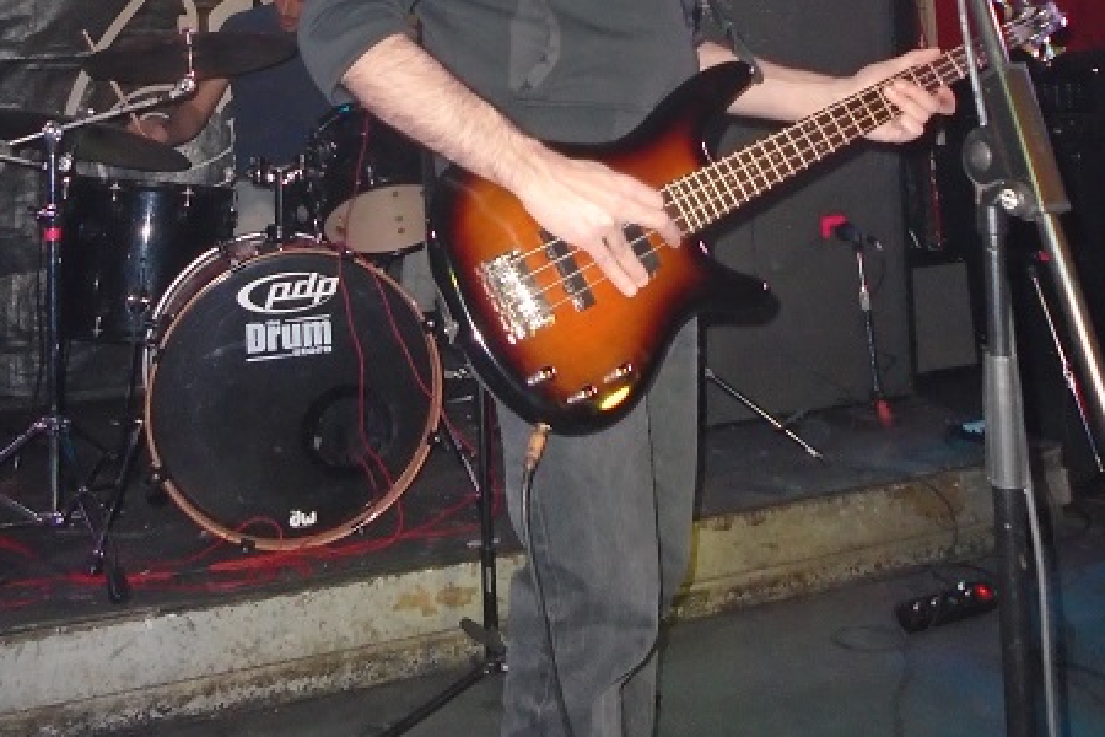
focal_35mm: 40
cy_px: -32
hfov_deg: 48.5
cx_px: 540
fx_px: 1228
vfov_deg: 30.6
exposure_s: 1/30
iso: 400
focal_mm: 4.6
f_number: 3.2
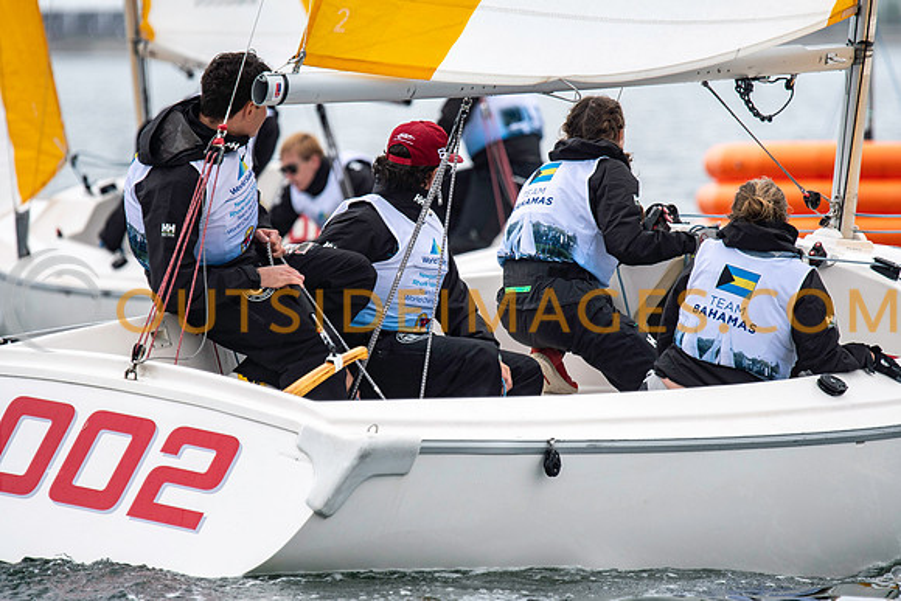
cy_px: 300
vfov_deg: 3.1
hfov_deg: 4.6
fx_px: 11265
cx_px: 450
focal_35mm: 450
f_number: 4
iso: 250
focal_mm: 300
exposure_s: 1/2500
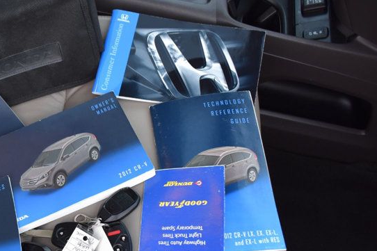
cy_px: 181
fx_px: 534
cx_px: 64
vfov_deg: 26.2
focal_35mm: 51
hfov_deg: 37.2
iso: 500
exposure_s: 1/60
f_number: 4
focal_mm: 18
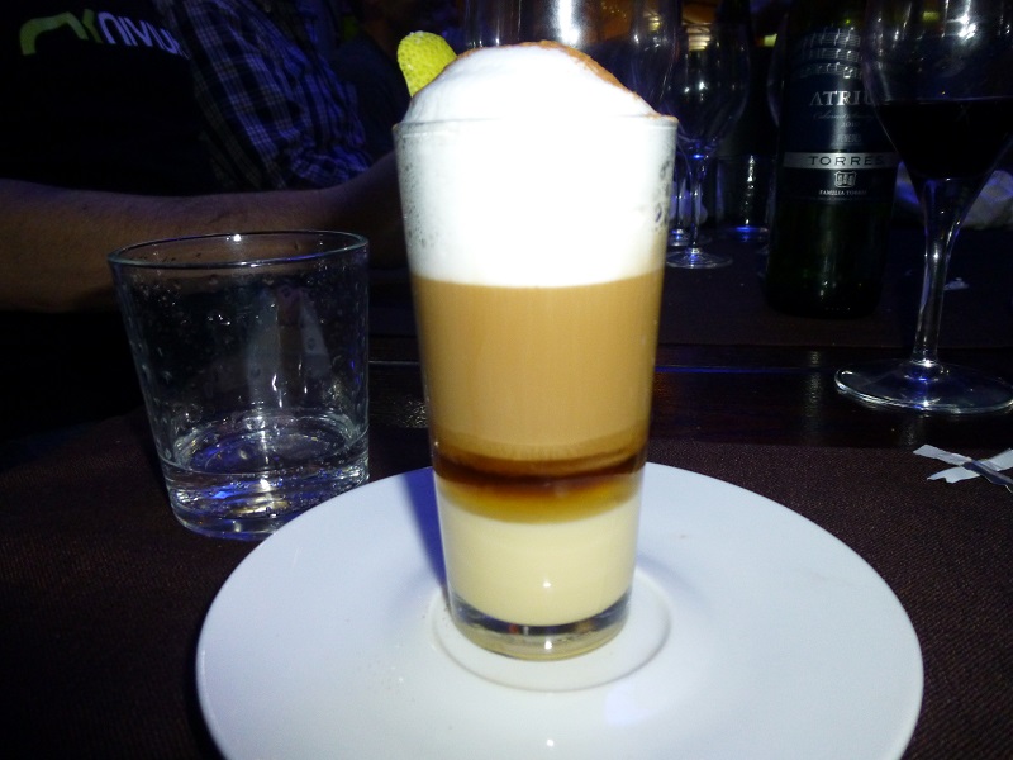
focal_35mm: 25
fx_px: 732
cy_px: 380
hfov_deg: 69.4
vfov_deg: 54.9
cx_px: 506
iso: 400
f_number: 3.1
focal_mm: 4.5
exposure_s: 1/60
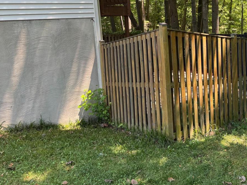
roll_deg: +1.8
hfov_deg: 45.9
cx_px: 190
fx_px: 278
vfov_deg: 36.5
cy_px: 61
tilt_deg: -9.9
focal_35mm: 39
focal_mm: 6.76
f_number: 1.78
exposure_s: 1/242
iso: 64
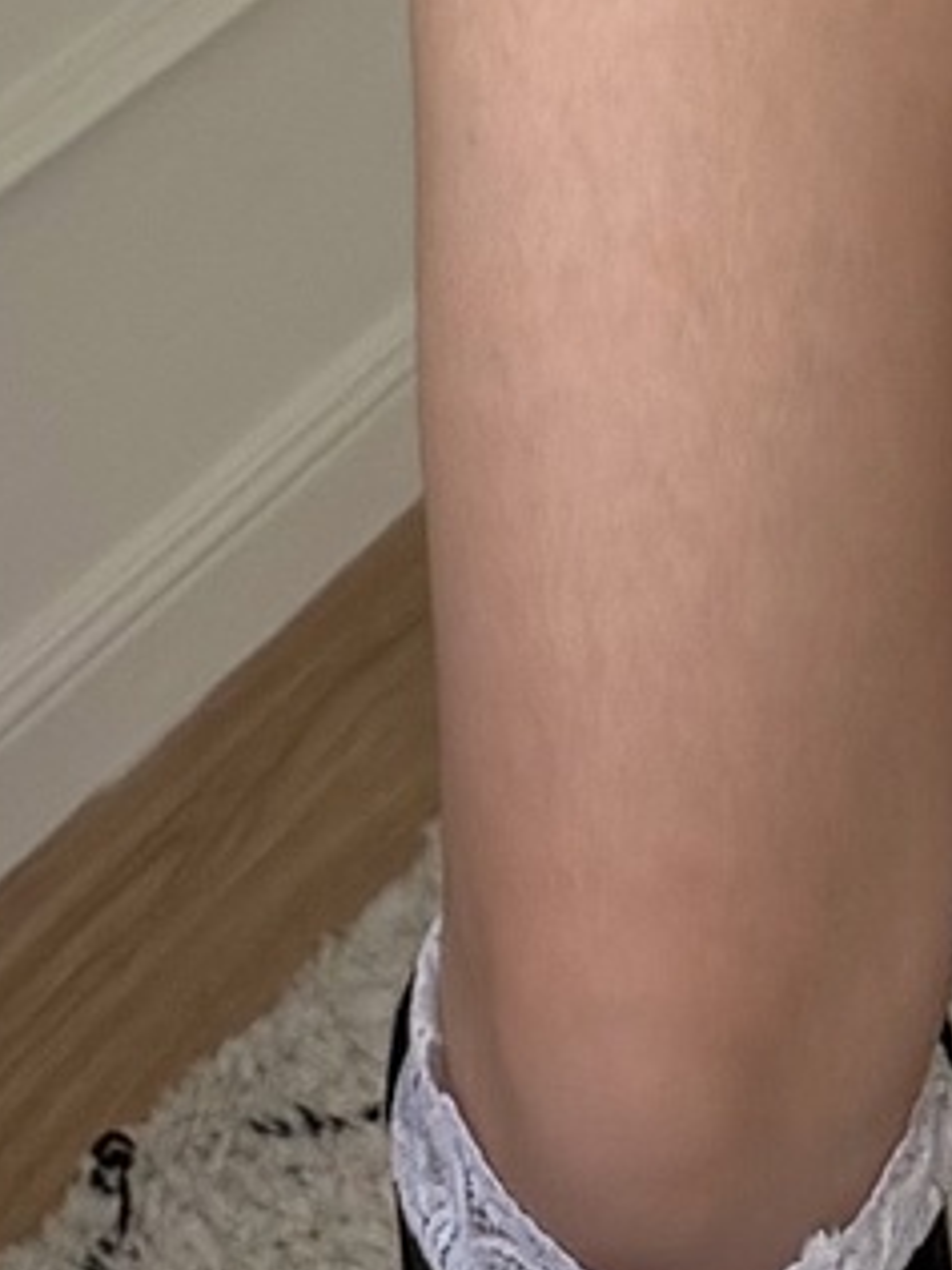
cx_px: 920
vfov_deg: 8.1
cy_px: -3263
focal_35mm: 182
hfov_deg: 8.1
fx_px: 6674
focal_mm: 6.76
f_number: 1.78
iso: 125
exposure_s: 1/121
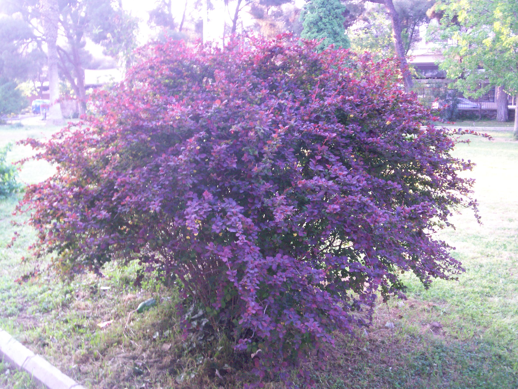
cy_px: 194
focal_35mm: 36
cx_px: 259
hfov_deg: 51.4
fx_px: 539
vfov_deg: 39.7
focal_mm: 5.9
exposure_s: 1/13
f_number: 4.5
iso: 140
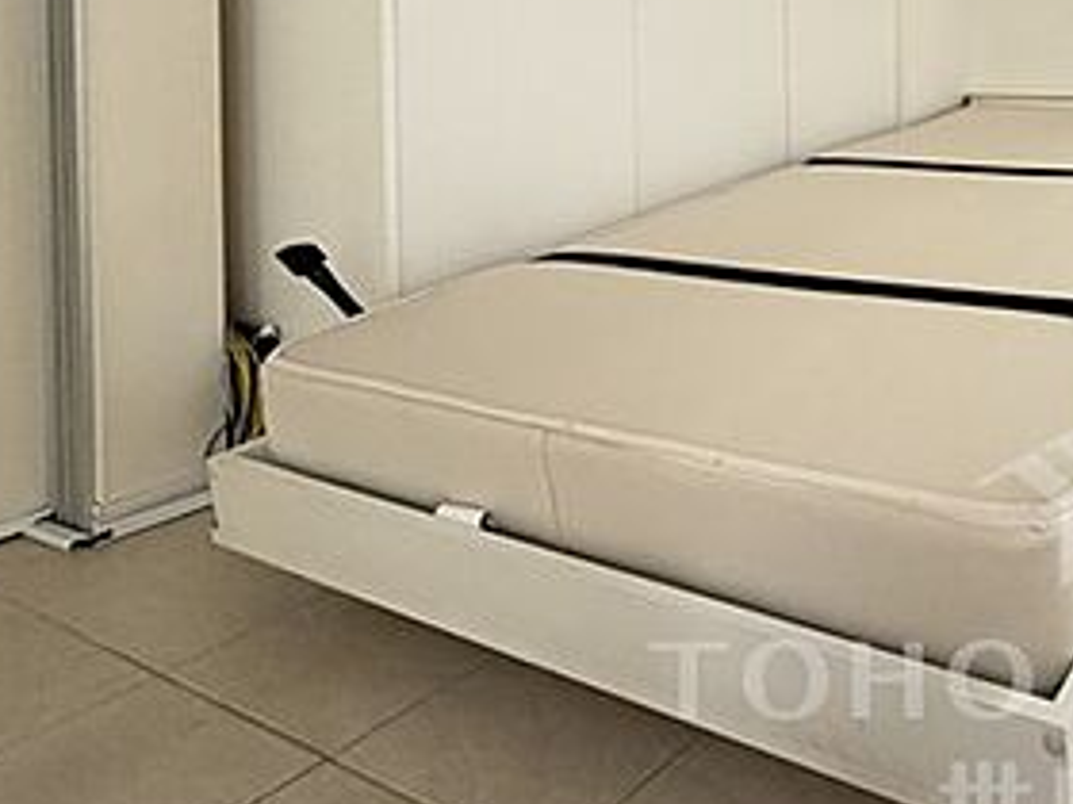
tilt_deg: -0.3
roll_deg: +0.6
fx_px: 930
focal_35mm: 30
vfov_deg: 42.5
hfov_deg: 48.4
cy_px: 65
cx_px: 1092
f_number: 2.2
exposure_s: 1/50
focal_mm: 2.22
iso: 200
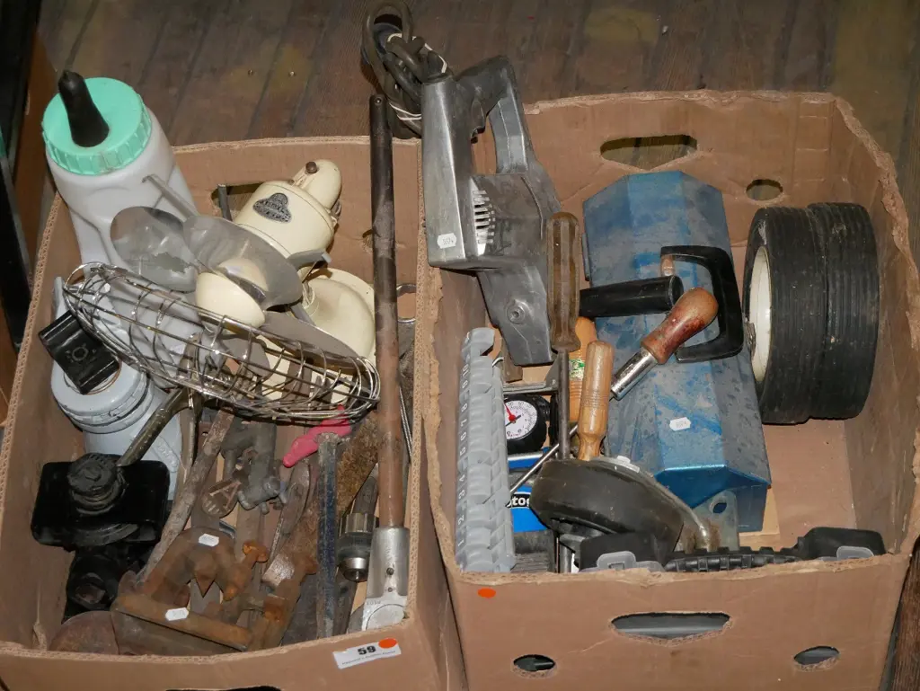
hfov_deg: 30.3
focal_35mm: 64
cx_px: 460
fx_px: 1702
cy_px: 346
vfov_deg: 22.9
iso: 3200
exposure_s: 1/80
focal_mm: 32
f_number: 5
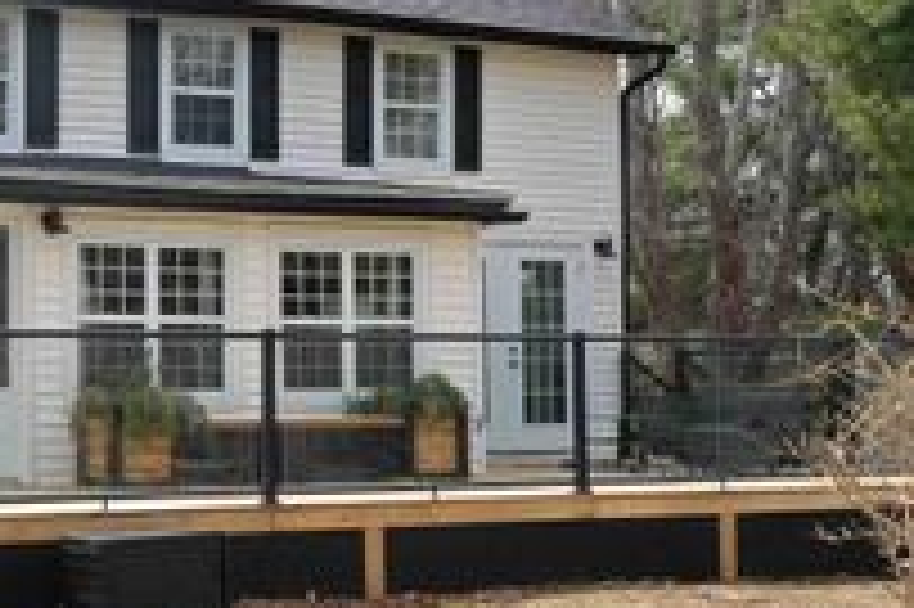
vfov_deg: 19.7
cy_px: 345
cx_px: 63
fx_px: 1750
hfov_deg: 28.0
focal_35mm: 69
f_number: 5.6
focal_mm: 10.26
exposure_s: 1/320
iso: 100
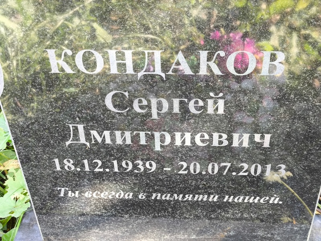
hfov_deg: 38.2
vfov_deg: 29.1
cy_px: 120
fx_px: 464
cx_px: 160
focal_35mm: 50
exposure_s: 1/60
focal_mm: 4.71
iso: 160
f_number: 1.7
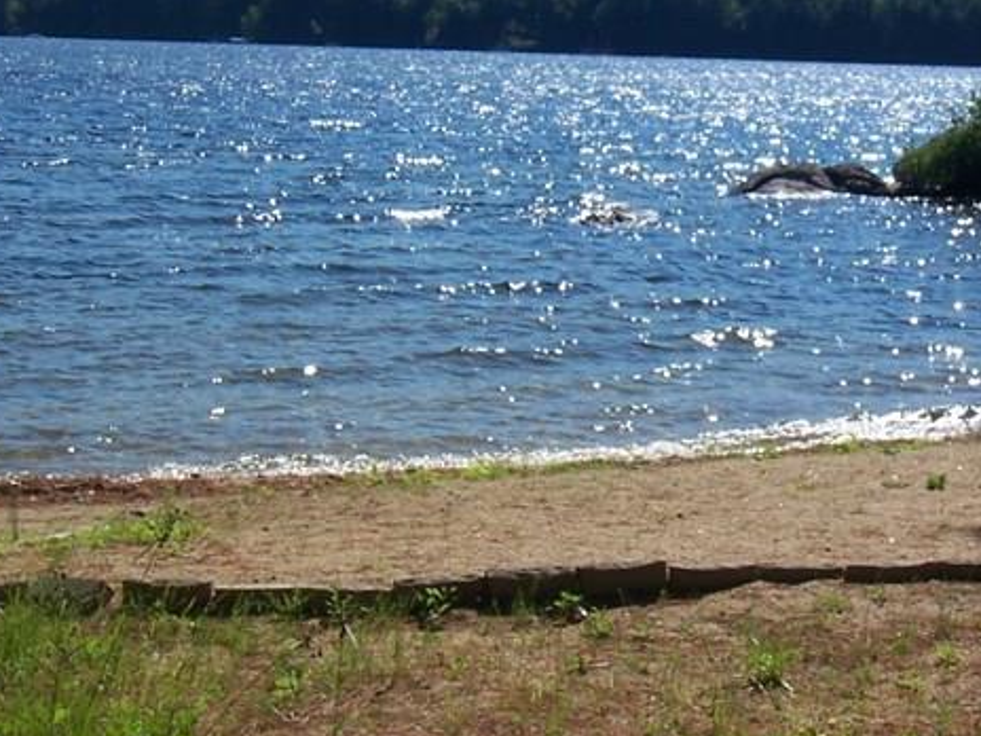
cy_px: 216
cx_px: 816
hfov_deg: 22.4
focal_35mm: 86
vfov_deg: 17.1
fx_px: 2437
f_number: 7.1
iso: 64
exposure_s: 1/320
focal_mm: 6.4
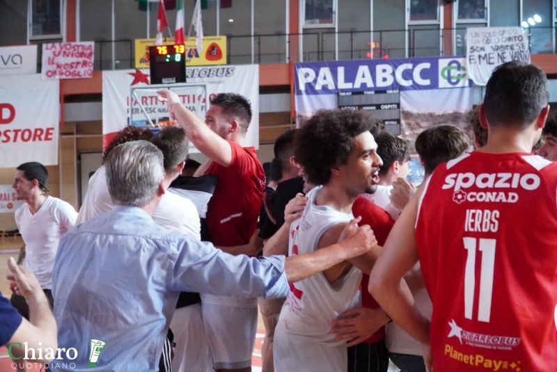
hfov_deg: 43.6
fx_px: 696
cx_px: 278
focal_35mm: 45
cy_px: 186
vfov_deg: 29.9
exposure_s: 1/500
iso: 5000
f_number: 4
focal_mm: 30
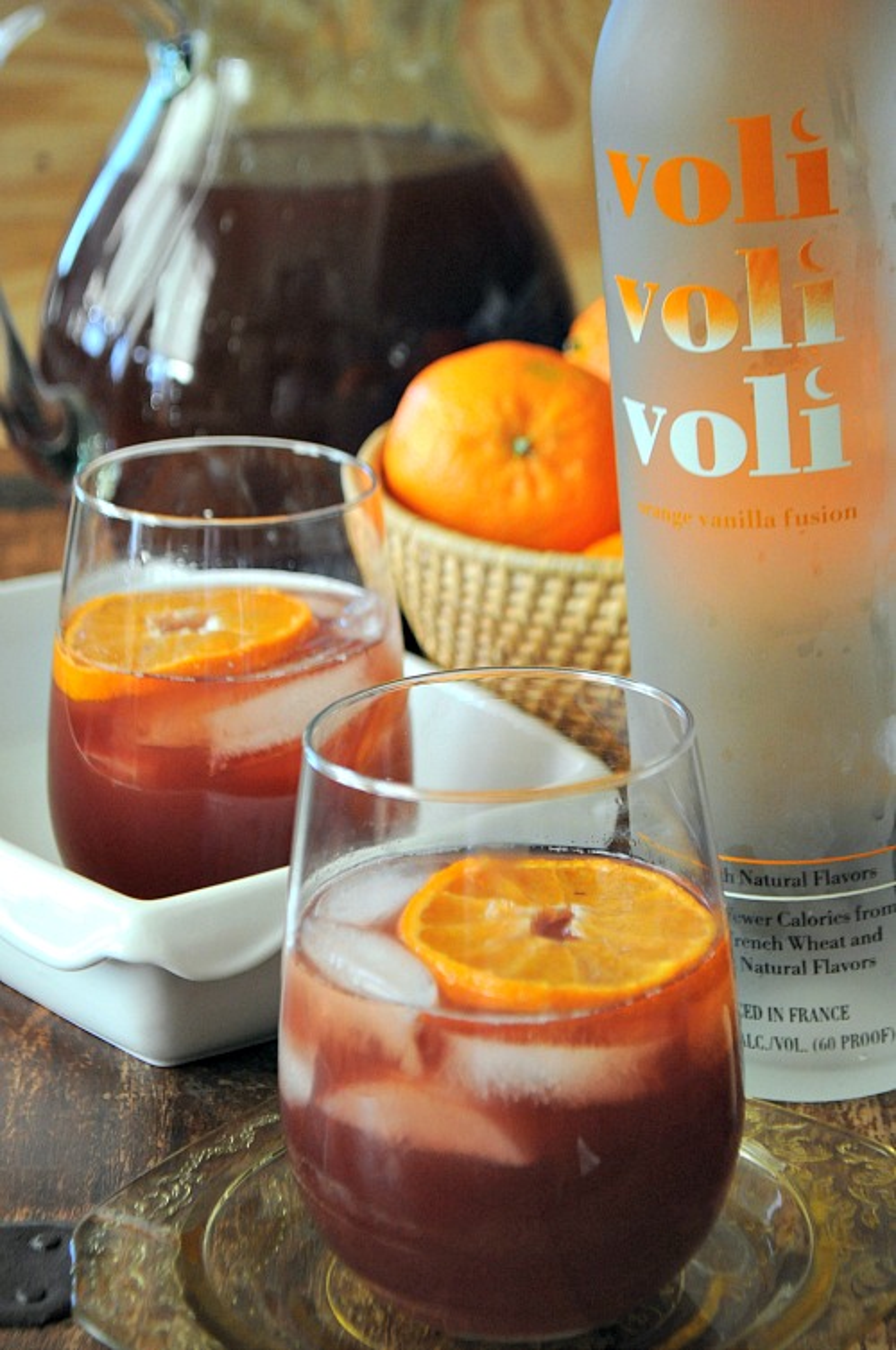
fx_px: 3088
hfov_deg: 16.5
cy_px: 675
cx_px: 448
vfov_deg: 24.6
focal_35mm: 82
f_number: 6.3
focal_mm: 55
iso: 1000
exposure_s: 1/100
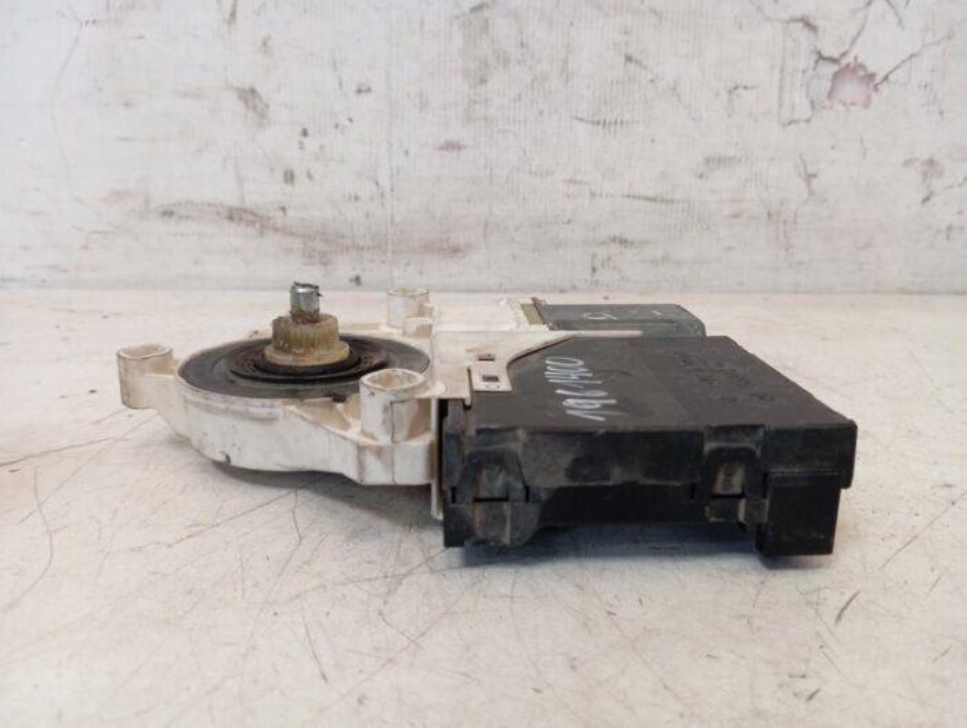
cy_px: 364
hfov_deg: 63.4
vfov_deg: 49.9
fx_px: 783
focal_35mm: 28
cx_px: 484
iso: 653
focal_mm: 4.22
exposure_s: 1/33.3
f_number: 1.8
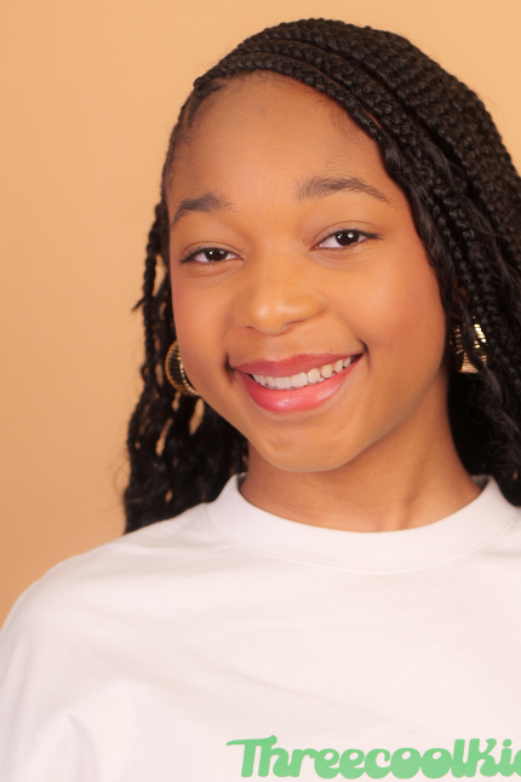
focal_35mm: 158
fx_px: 3433
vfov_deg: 12.9
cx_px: 378
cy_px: 709
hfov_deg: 8.7
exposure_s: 1/160
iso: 500
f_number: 4
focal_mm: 85
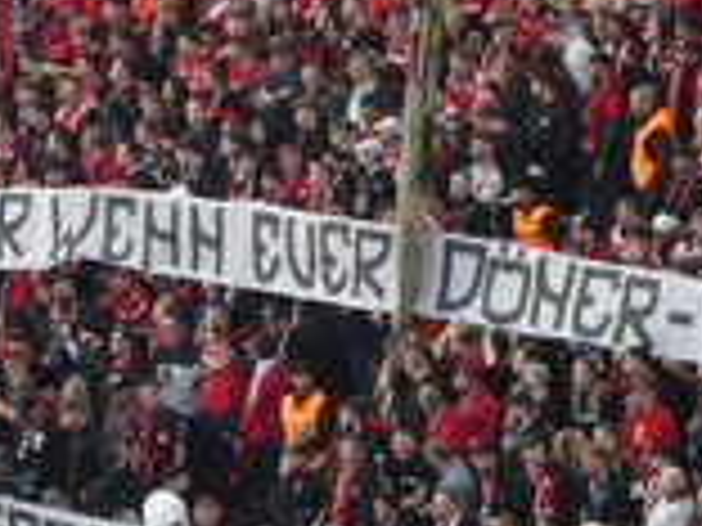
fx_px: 11235
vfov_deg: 2.7
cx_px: 158
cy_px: 468
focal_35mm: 554
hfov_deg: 3.6
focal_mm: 24.2
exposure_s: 1/80
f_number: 5.3
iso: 125
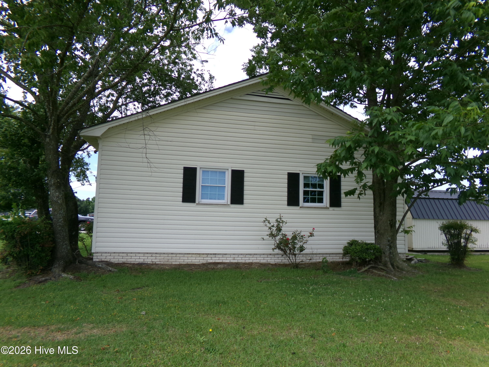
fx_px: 339
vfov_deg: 56.8
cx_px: 244
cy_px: 184
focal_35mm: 24
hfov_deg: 71.6
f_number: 3.7
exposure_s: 1/550
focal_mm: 4.3
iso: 100
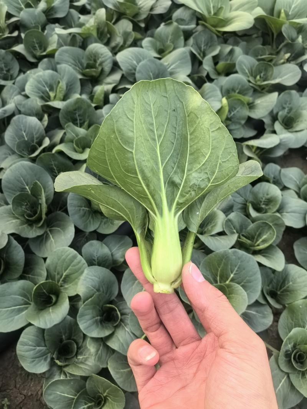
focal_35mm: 27
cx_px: 154
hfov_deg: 51.3
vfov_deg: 65.3
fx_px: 319
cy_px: 204
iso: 640
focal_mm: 5.75
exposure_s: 1/100
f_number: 4
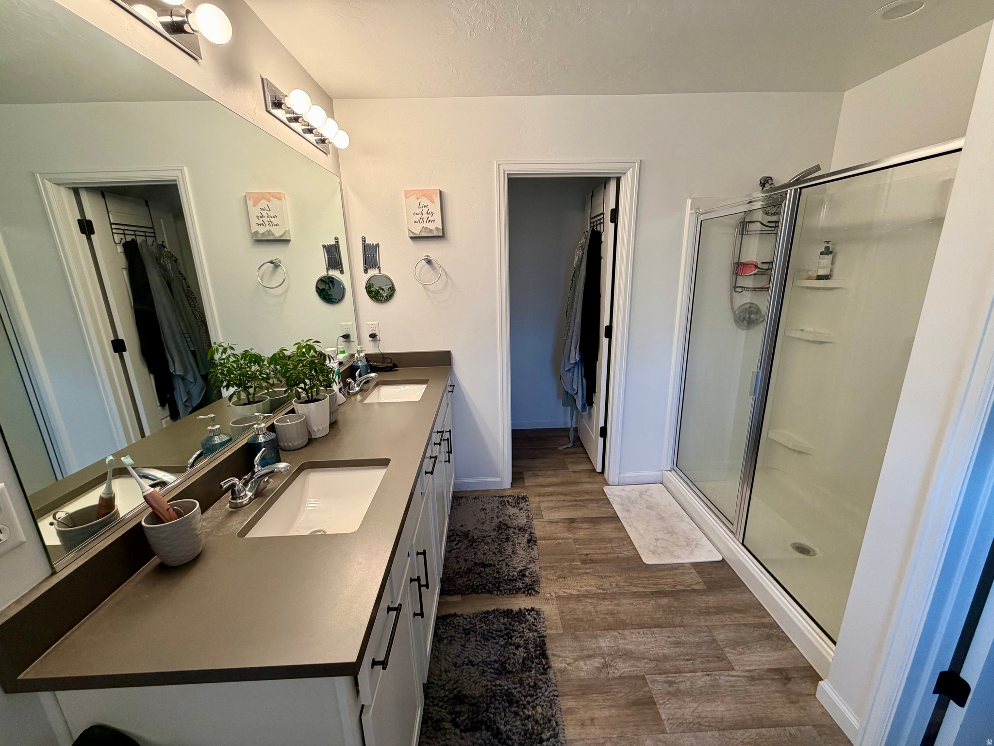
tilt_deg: -15.0
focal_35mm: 14
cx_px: 497
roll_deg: +1.4
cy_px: 373
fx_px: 402
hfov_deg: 102.1
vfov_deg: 85.7
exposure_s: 1/120
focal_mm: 2.22
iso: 200
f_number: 2.2
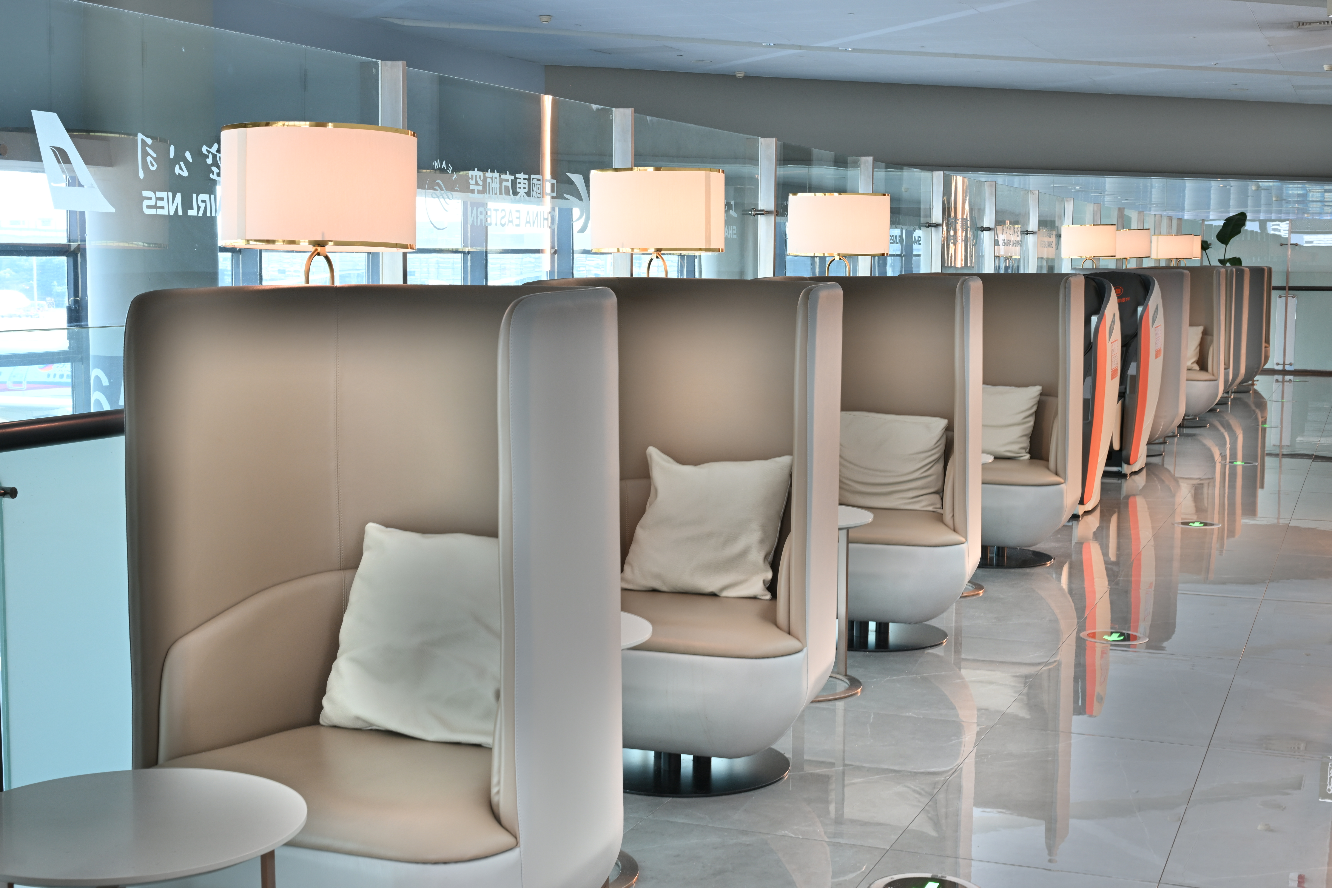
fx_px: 1702
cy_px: 444
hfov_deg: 42.7
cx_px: 666
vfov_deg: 29.2
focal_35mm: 46
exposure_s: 1/2.5
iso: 400
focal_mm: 46
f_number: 13
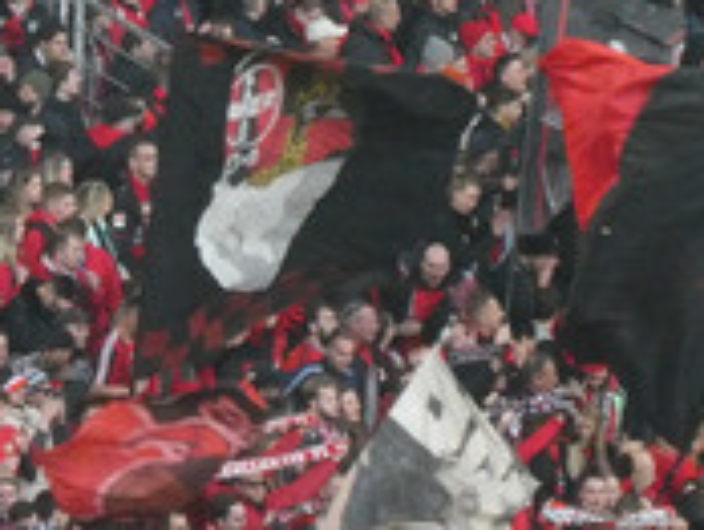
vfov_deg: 1.6
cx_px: -227
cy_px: 595
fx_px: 18675
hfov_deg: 2.2
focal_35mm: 917
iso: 800
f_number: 5.6
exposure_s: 1/125
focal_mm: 44.8
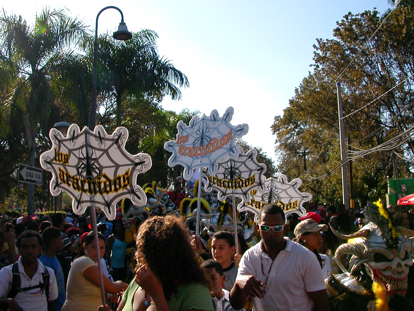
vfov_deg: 38.7
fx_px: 443
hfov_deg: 50.1
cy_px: 156
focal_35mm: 37
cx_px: 207
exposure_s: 1/450
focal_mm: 5.6
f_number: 4.5
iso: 100
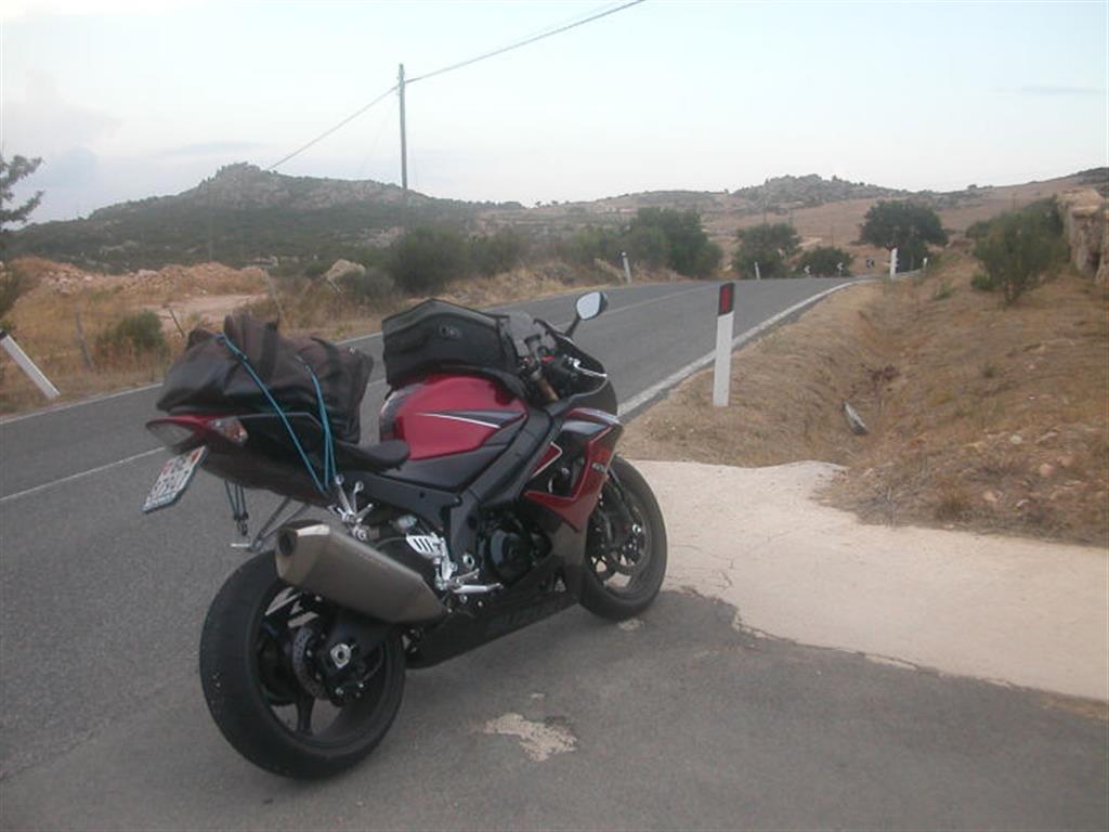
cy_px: 416
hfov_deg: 50.1
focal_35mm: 37
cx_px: 554
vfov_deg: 38.7
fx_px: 1185
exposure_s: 1/160
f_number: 2.7
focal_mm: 5.6
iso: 100
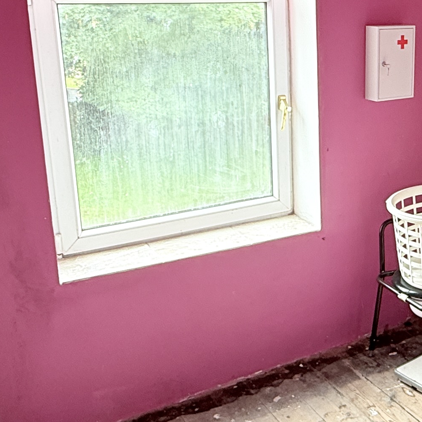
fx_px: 690
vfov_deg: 33.8
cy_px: 152
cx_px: 381
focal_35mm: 50
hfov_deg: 32.3
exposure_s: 1/99
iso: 80
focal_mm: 2.22
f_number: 2.2
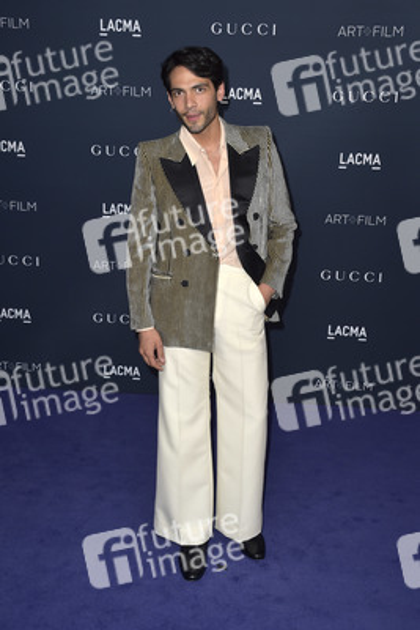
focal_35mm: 45
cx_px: 210
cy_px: 315
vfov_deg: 43.6
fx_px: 787
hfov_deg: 29.9
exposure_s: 1/250
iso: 500
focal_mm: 45
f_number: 6.3
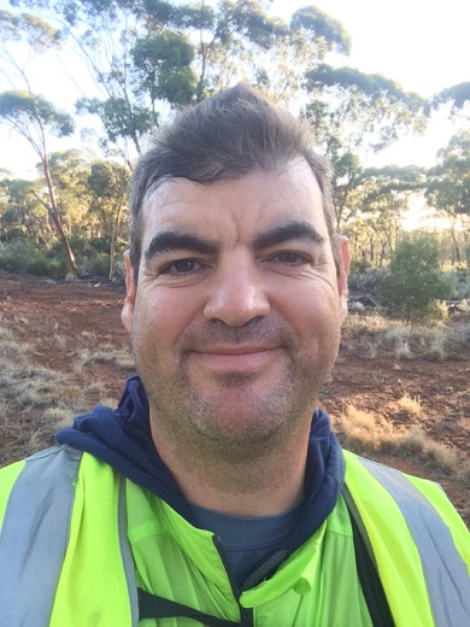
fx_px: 561
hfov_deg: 45.4
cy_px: 314
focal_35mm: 31
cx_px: 235
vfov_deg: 58.4
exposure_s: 1/120
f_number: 2.4
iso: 64
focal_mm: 2.15
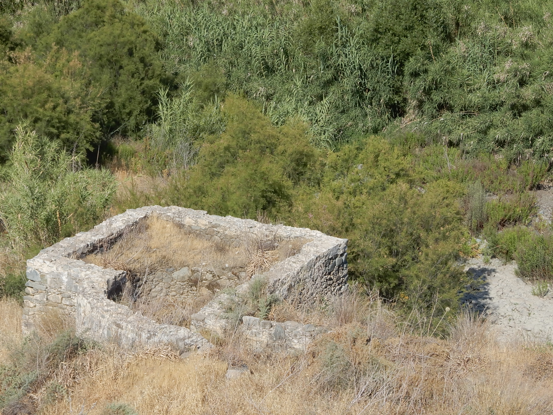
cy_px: 308
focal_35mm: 108
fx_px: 1725
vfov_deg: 13.7
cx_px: 171
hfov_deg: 18.1
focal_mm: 12.5
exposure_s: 1/400
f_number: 5.6
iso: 80
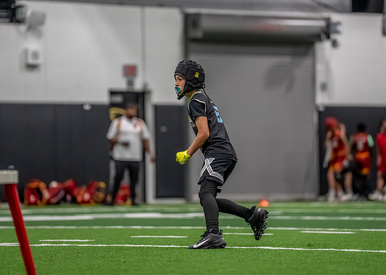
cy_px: 113
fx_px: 2746
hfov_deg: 8.0
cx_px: 193
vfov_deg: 5.7
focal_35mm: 251
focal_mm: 200
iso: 6400
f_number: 2.8
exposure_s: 1/1000
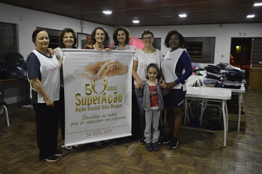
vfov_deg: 47.8
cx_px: 131
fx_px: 196
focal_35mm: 27
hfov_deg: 67.4
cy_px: 87
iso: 3200
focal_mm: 18
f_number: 3.5
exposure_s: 1/80
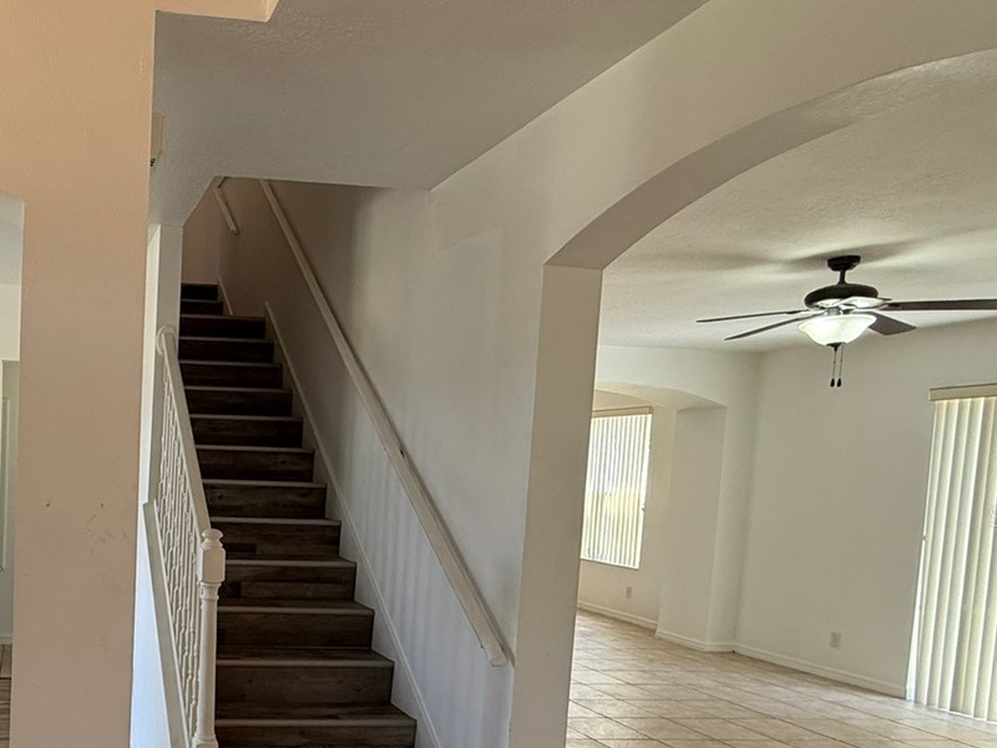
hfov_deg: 55.5
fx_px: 806
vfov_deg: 48.6
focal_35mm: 28
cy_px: 516
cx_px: 110
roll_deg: -1.6
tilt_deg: -4.0
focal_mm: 2.22
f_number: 2.2
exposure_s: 1/120
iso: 125
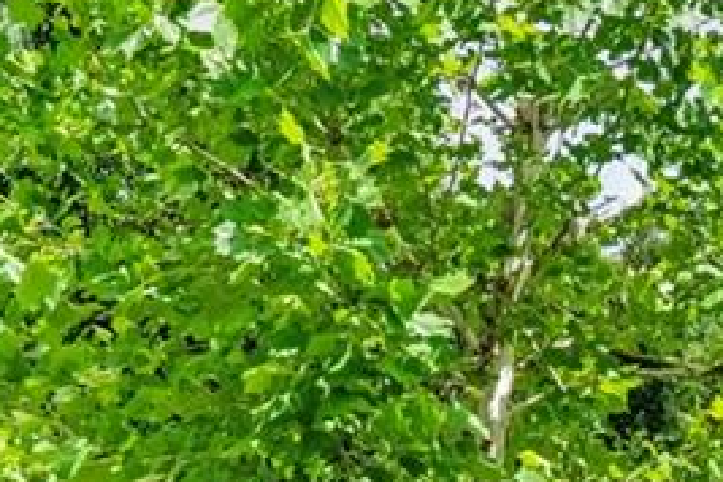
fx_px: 1988
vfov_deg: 12.8
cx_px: 774
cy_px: 796
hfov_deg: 19.8
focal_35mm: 99
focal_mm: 11
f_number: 9
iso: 250
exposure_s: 1/4000
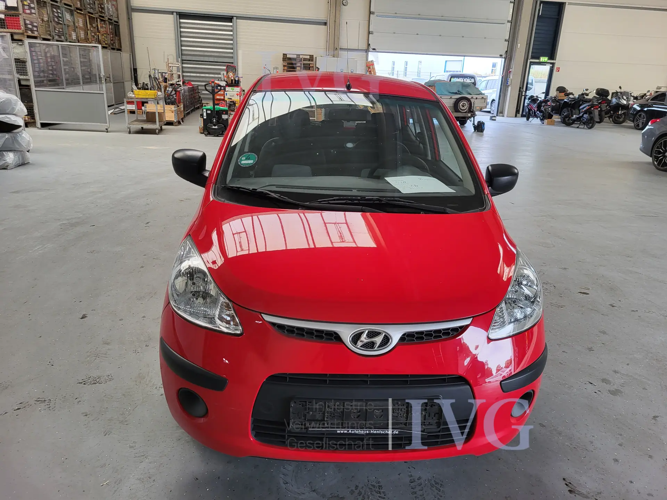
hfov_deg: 67.3
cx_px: 334
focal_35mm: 26
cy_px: 250
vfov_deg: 53.1
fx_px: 501
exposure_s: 1/100
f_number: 1.8
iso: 100
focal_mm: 5.4
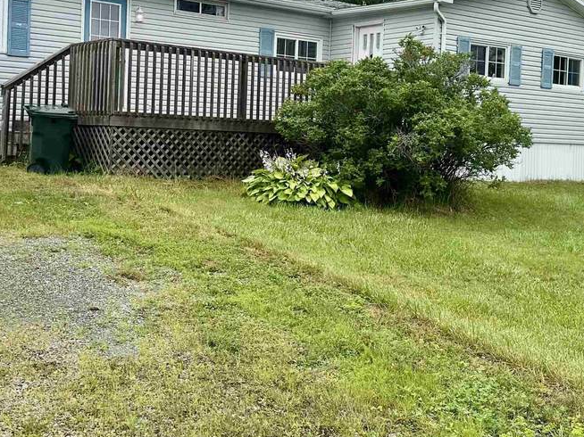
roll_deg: -1.0
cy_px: 132
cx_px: 283
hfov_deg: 40.4
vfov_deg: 30.5
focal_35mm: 47
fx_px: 793
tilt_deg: +0.8
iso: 80
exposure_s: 1/3155
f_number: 1.78
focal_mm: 6.86
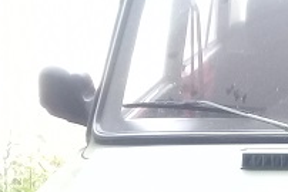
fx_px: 1041
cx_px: 402
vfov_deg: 9.8
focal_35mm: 130
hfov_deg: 14.9
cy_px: 383
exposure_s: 1/40
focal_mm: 3.3
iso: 50
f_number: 2.2
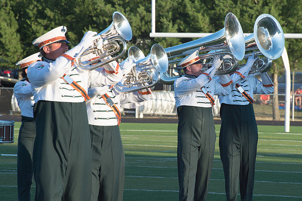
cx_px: 186
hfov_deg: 6.9
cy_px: 88
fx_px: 2522
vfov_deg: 4.6
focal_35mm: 301
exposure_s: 1/640
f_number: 13
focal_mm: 240
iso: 640
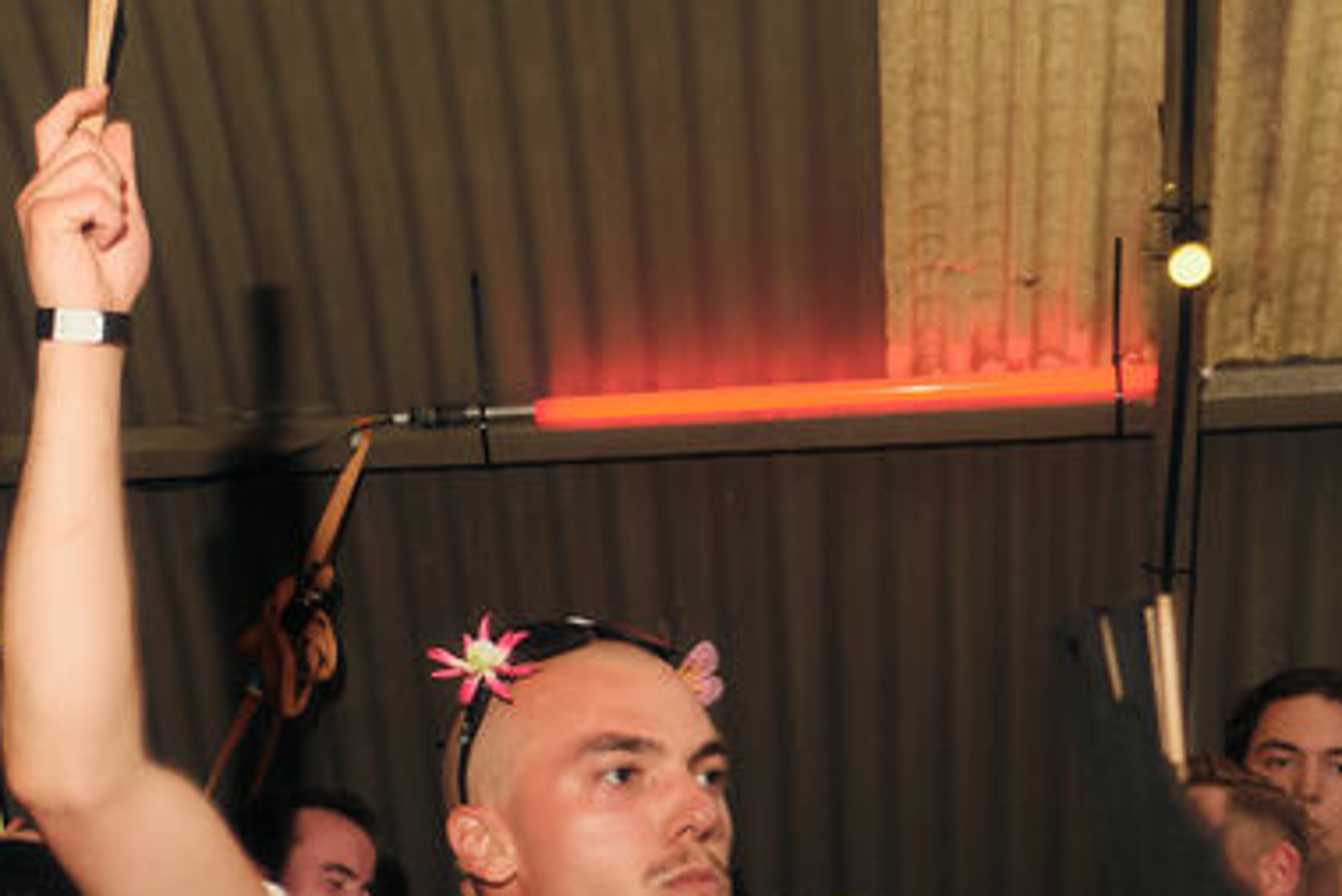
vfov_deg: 17.3
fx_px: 2834
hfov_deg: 23.9
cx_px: -333
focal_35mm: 76
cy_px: 1002
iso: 640
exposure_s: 1/180
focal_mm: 16
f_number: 3.6
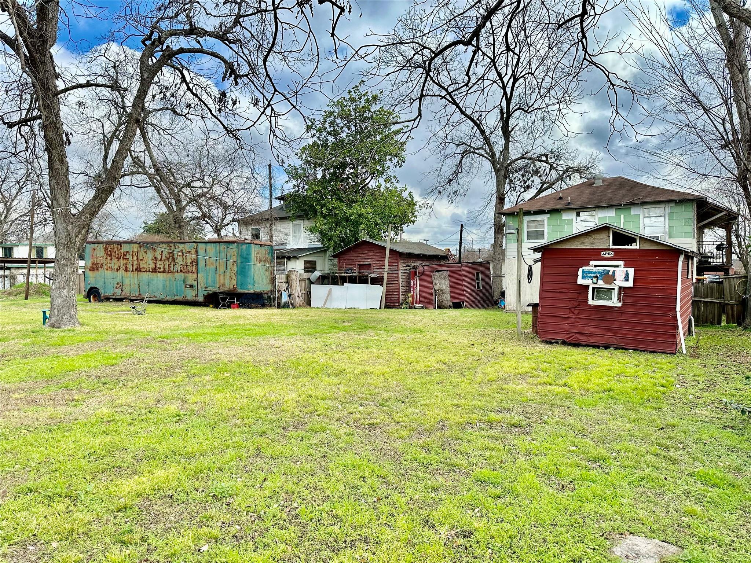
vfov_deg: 56.8
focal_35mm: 24
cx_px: 376
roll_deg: +0.1
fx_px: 521
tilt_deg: -1.8
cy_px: 282
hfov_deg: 71.6
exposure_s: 1/2732
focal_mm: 6.86
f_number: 1.78
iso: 80
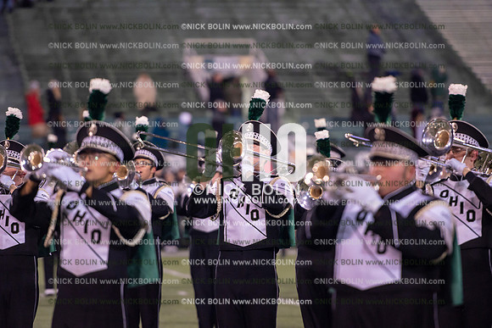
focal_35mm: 200
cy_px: 164
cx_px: 246
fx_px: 2734
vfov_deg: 6.9
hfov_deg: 10.3
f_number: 2.8
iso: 2500
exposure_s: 1/1250
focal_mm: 200
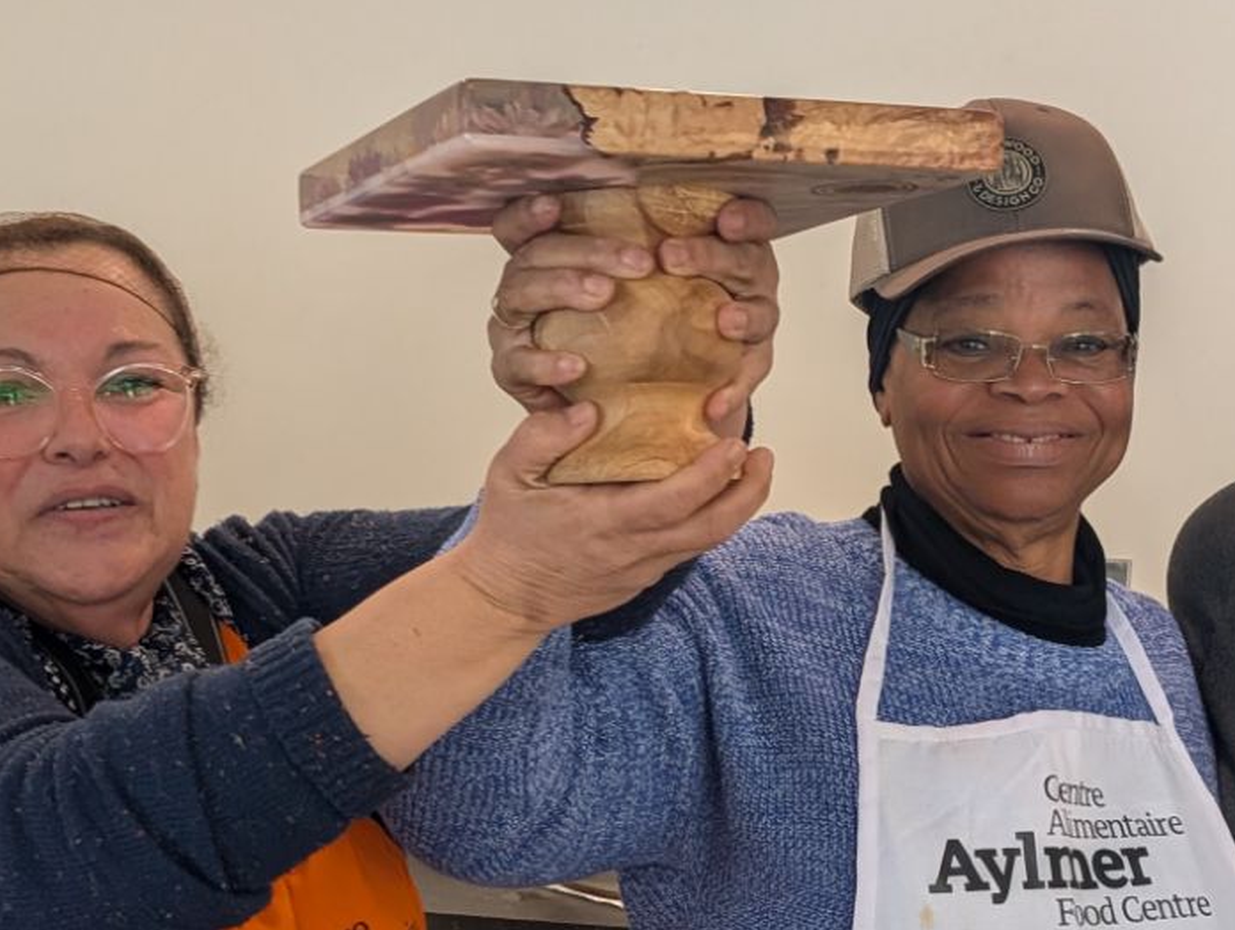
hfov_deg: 28.0
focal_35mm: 69
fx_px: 2465
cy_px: 650
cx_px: 763
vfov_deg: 21.2
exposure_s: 1/120
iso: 59
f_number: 1.68
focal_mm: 6.9
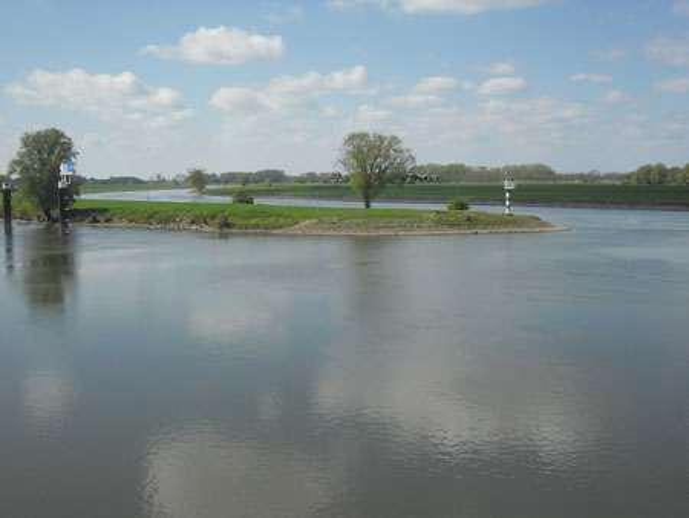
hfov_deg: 42.9
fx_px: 876
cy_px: 259
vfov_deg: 32.9
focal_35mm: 44
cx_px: 344
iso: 80
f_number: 4.5
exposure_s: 1/724
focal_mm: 7.8
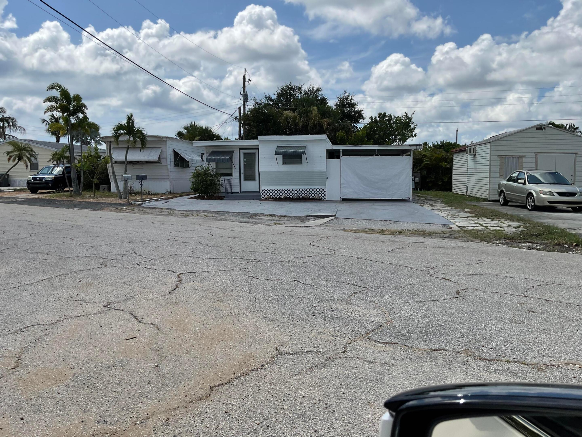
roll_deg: -0.1
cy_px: 218
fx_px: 488
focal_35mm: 29
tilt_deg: -5.4
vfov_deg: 48.2
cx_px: 291
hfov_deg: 61.7
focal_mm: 3
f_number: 1.8
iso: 16
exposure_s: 1/3322
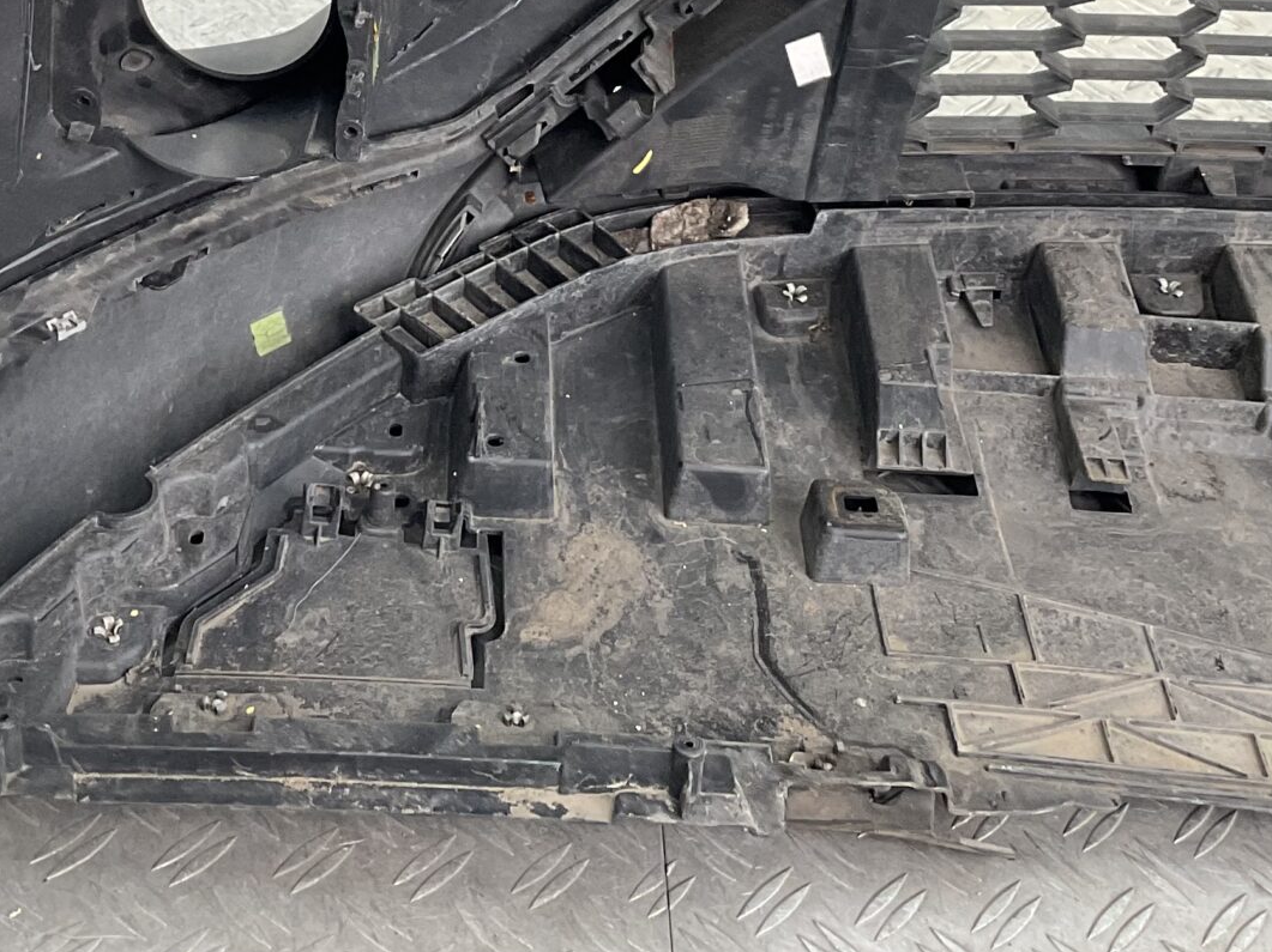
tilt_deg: -35.2
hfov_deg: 27.7
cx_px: 535
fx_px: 2571
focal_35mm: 70
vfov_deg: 20.3
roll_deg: -11.6
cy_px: -13
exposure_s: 1/100
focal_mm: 3
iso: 50
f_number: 1.8
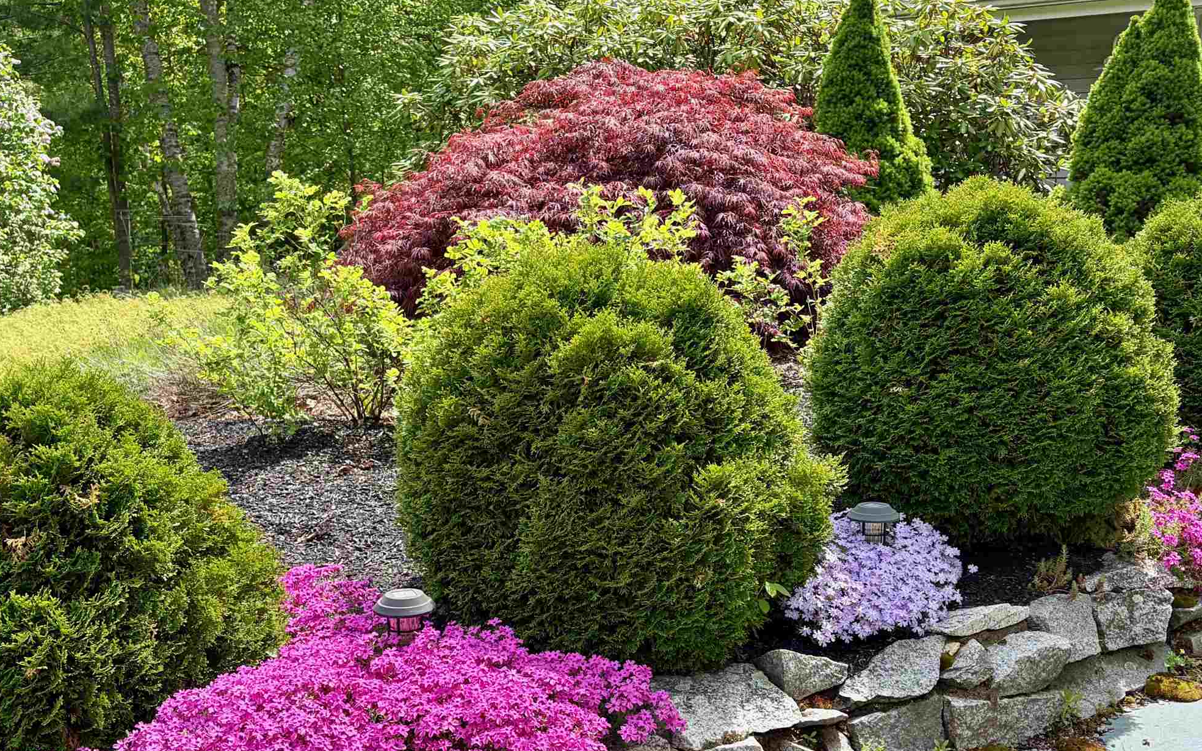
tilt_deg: -12.4
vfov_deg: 29.7
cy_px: 484
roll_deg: -0.8
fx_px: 1409
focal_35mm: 43
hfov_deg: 46.2
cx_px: 559
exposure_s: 1/2075
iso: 50
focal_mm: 5.96
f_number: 1.6
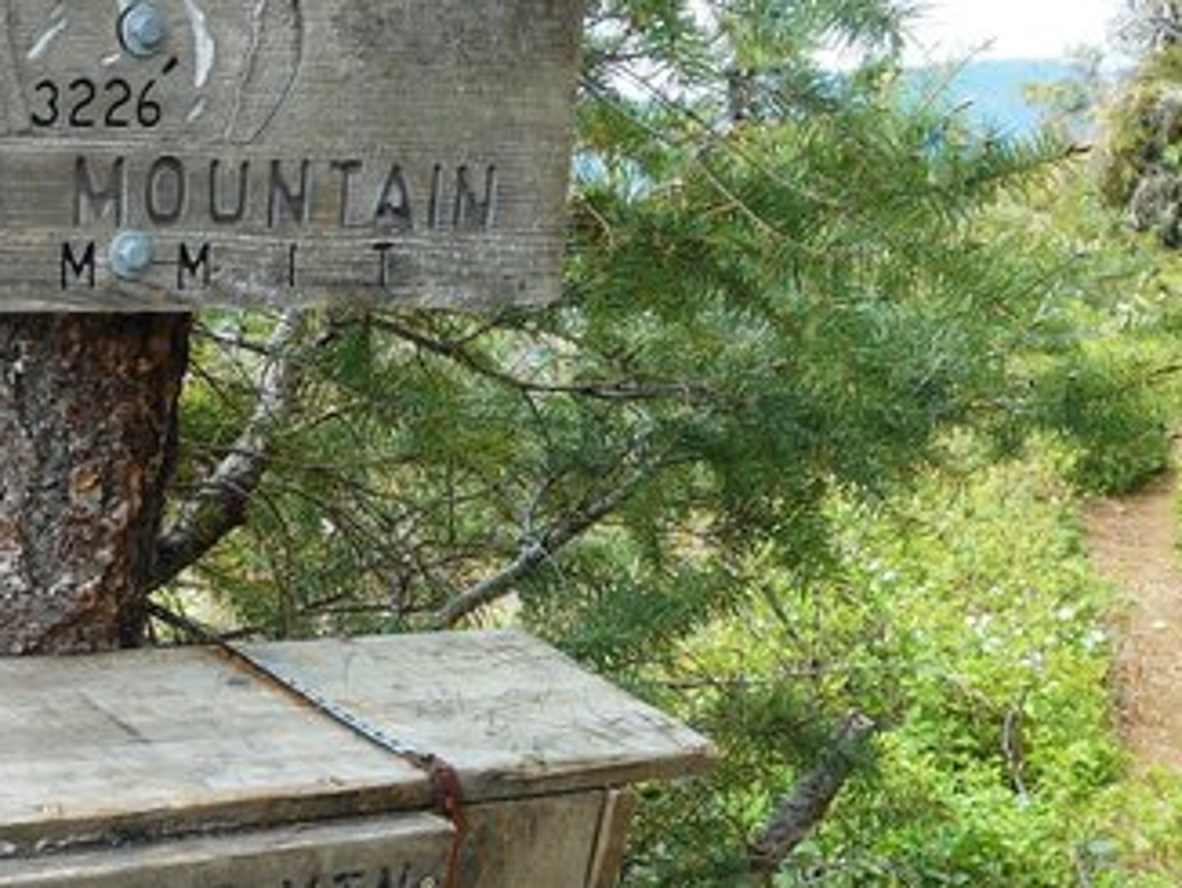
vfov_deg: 21.3
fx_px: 2358
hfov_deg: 28.0
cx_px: 395
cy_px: 469
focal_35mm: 69
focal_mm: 4.5
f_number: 3.2
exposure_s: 1/250
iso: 80
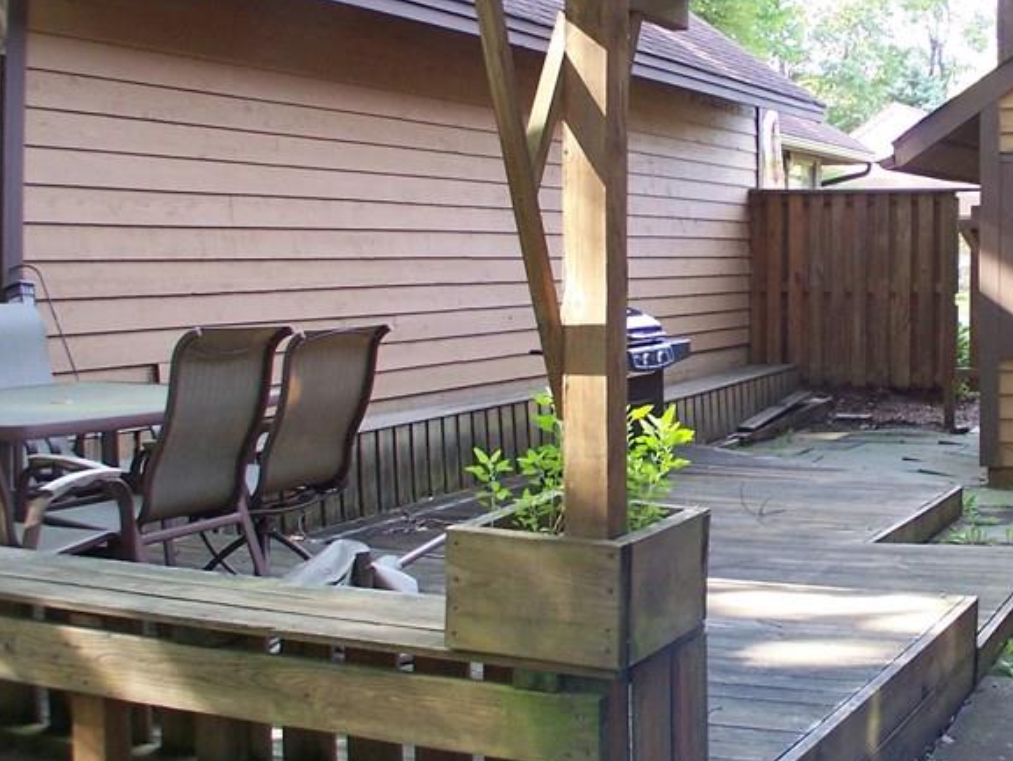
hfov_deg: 26.7
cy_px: 236
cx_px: 866
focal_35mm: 71
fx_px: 2078
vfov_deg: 20.6
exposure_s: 1/45
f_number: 2.8
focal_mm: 6.7
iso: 140
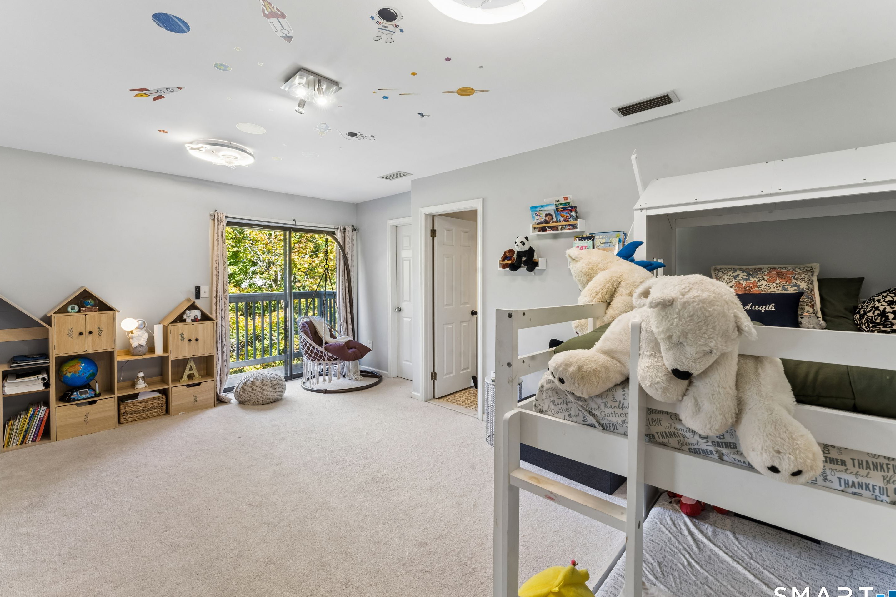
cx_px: 437
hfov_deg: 100.4
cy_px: 292
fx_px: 373
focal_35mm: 15
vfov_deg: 77.3
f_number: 13
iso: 400
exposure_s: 1/5
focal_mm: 14
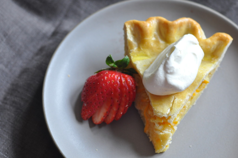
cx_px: 119
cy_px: 79
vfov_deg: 18.1
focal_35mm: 75
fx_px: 495
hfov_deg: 27.0
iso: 800
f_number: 4
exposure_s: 1/60
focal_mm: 50
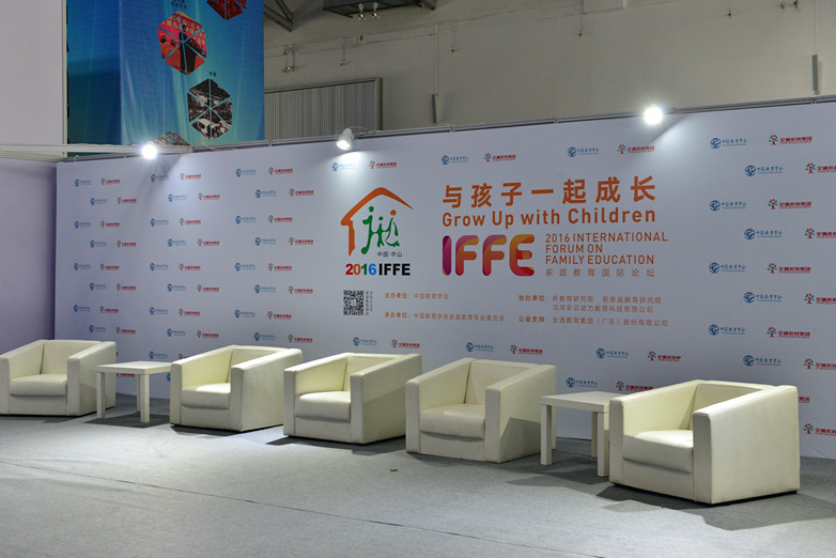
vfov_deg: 29.3
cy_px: 283
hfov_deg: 42.7
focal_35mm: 46
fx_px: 1069
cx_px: 413
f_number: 5.6
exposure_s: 1/50
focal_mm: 45
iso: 1000
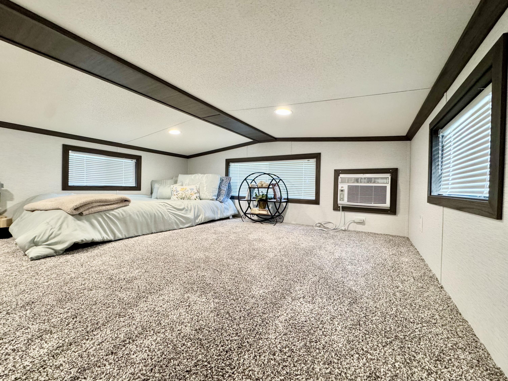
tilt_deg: -0.8
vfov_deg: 85.7
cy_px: 190
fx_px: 205
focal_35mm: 14
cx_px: 254
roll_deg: -1.4
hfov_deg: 102.1
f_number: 2.2
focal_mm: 2.22
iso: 250
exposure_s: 1/120
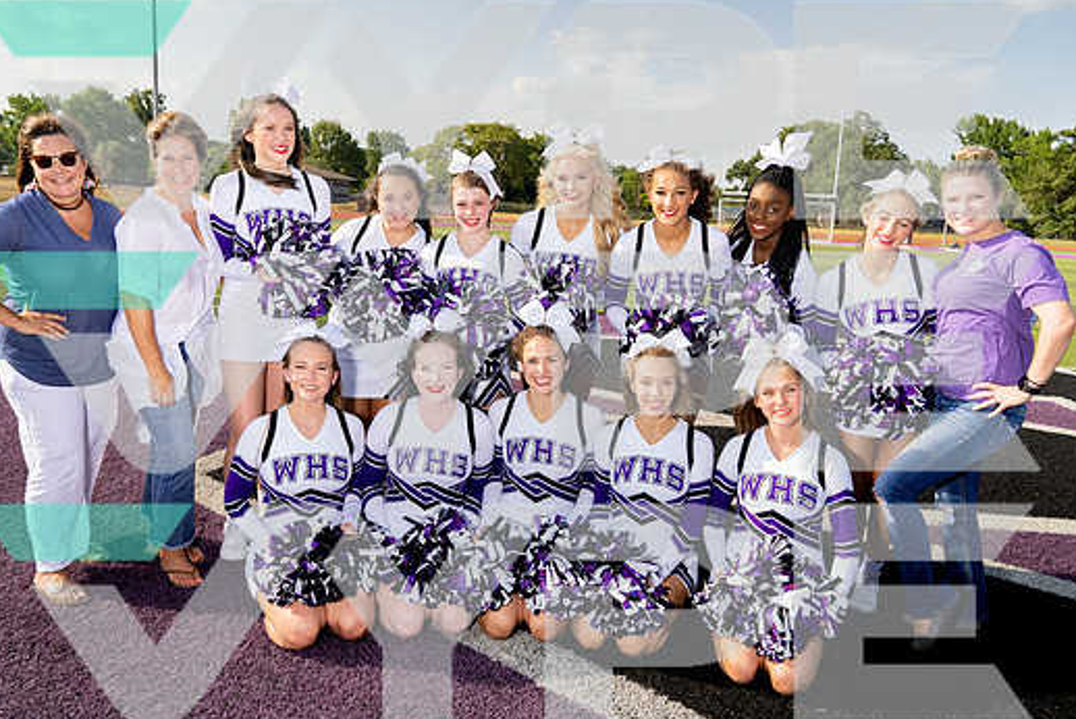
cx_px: 511
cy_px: 363
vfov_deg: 46.5
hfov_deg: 65.4
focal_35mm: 28
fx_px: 837
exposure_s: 1/250
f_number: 6.3
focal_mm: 25
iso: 100
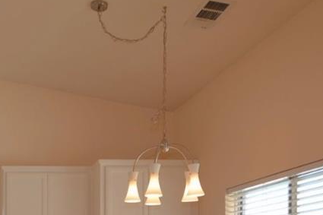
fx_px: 475
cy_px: 261
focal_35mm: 53
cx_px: -20
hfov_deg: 33.4
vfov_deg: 23.3
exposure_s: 1/100
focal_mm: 10
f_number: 5
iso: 200
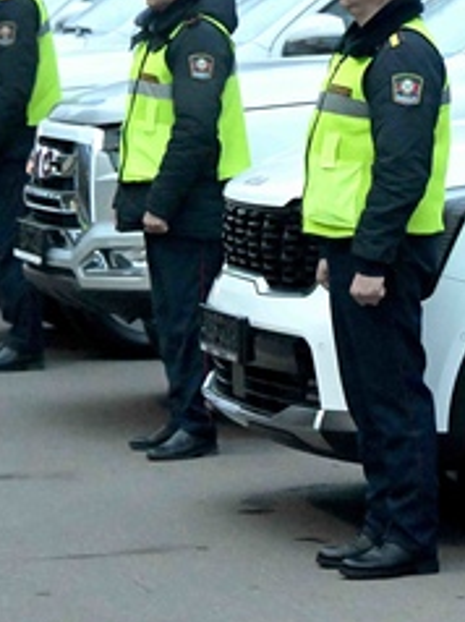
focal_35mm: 236
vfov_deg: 8.4
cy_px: 17
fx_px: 4235
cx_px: 690
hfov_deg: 6.2
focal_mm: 73
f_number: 2.8
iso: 10000
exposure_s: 1/200
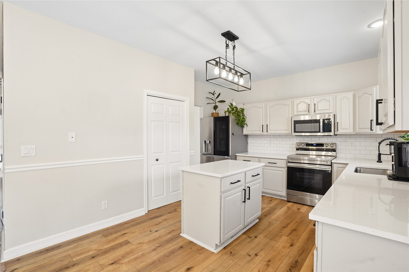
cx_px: 204
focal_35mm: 16
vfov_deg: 73.7
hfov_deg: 96.7
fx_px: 182
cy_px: 136
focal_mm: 16
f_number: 9
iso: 400
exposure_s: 1/20
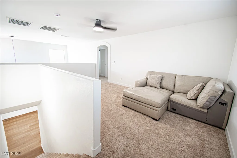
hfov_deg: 100.4
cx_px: 118
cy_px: 79
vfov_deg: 77.2
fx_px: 99
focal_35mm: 15
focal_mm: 10
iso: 500
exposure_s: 1/25
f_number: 6.3
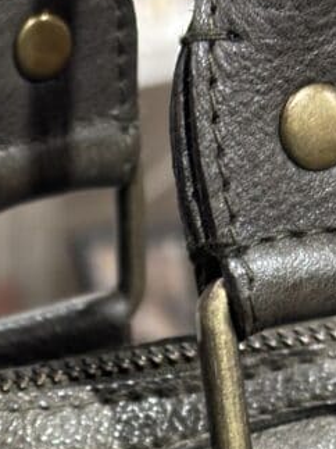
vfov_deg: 11.5
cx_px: -14
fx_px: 2137
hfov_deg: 8.9
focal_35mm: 165
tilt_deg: -19.4
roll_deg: -1.5
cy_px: 669
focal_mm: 5.96
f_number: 1.6
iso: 64
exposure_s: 1/50
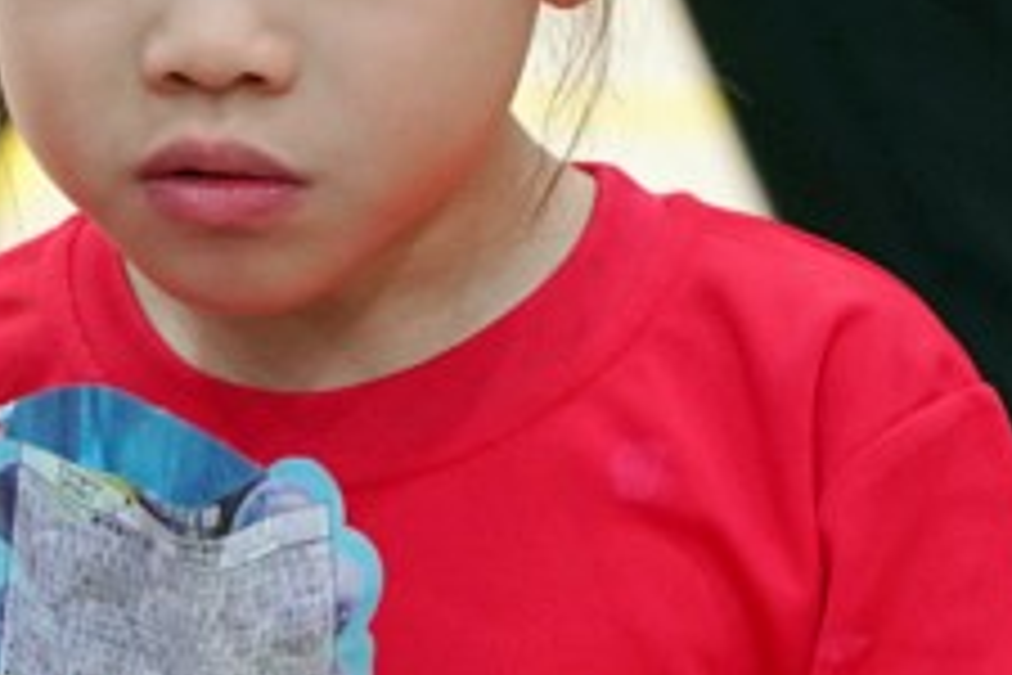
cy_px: 369
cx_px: 135
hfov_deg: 3.8
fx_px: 15319
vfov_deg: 2.5
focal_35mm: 545
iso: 2500
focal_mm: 136
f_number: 4
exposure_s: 1/160
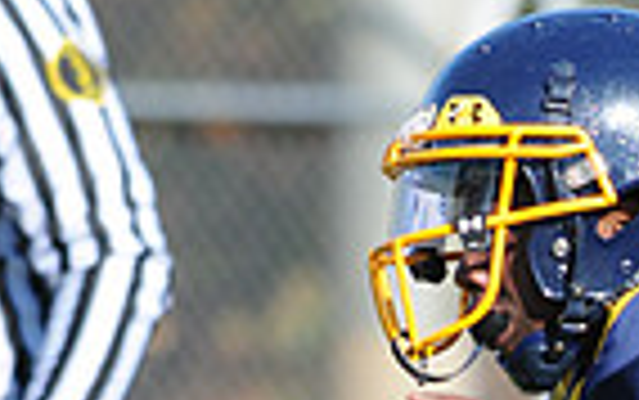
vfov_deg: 0.7
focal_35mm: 1866
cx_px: 853
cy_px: 1079
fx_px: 32522
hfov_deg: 1.1
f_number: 6.3
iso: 200
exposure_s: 1/500
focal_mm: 300
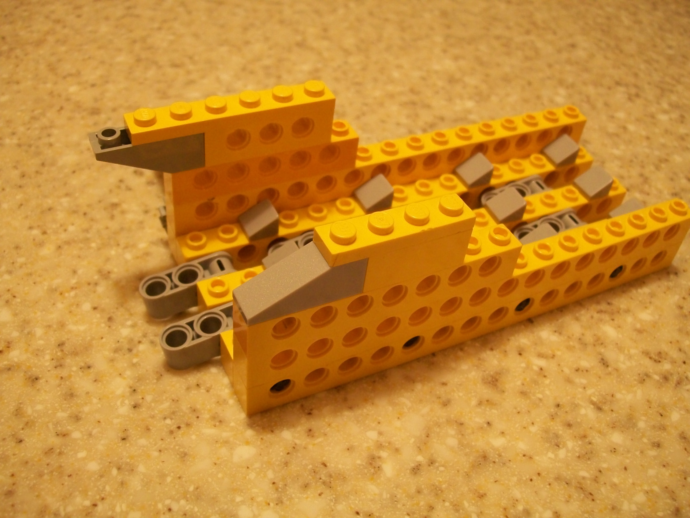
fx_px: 718
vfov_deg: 39.7
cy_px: 259
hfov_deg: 51.4
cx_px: 345
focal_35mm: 36
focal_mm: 6
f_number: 2.7
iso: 160
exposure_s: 1/15
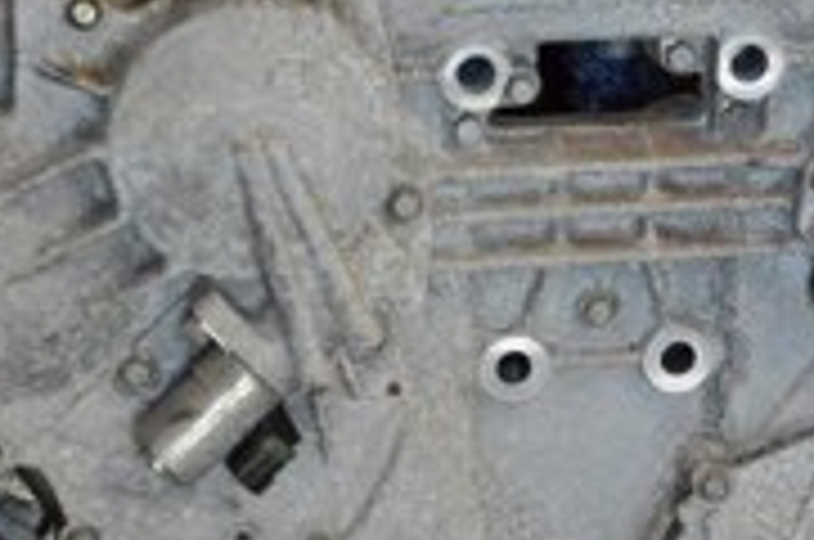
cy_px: 502
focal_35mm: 180
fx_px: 4063
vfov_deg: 7.6
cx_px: 652
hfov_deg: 11.4
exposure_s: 1/320
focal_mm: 34
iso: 6400
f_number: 9
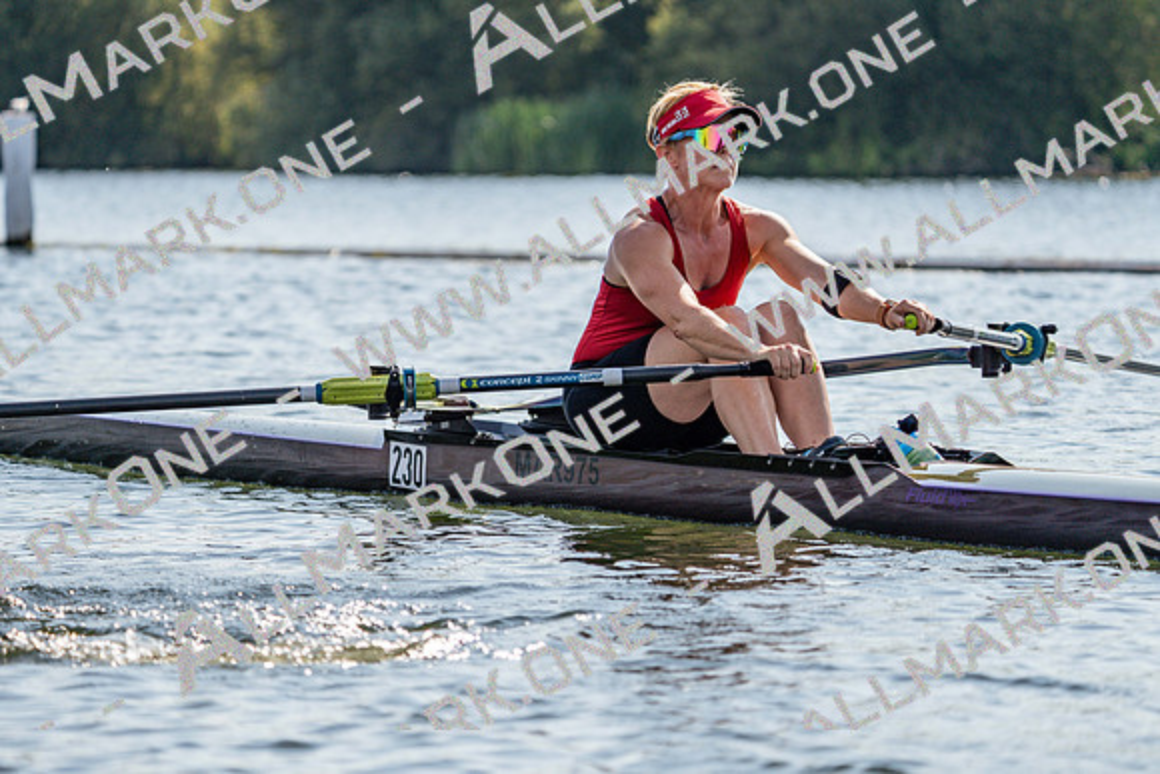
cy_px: 387
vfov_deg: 6.9
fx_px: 6446
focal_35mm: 200
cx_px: 580
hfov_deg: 10.3
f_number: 5.6
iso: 100
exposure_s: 1/1600
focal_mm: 200
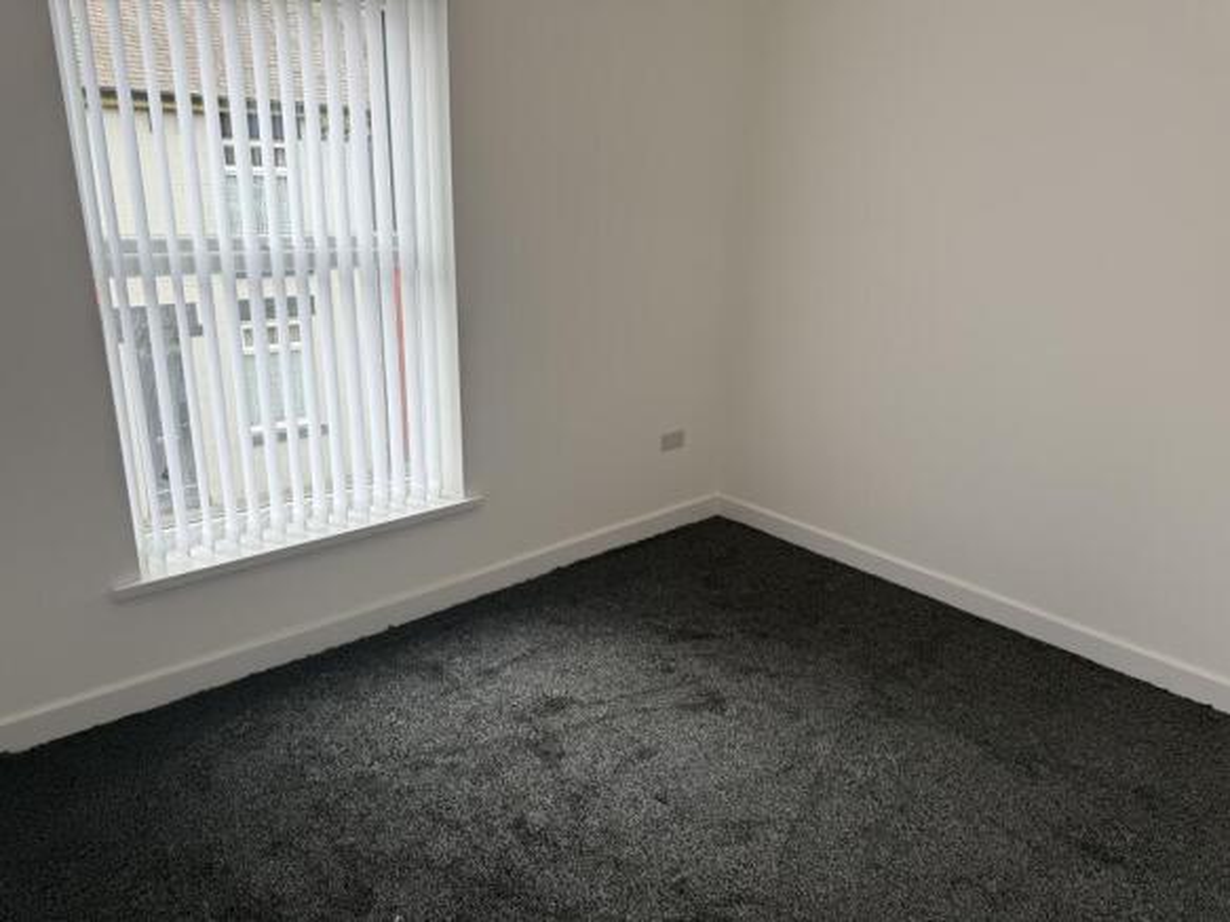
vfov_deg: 56.8
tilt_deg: -19.0
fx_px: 853
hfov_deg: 71.6
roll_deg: -2.4
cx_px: 615
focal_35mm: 24
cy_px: 461
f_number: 1.78
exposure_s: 1/341
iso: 80
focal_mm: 6.76
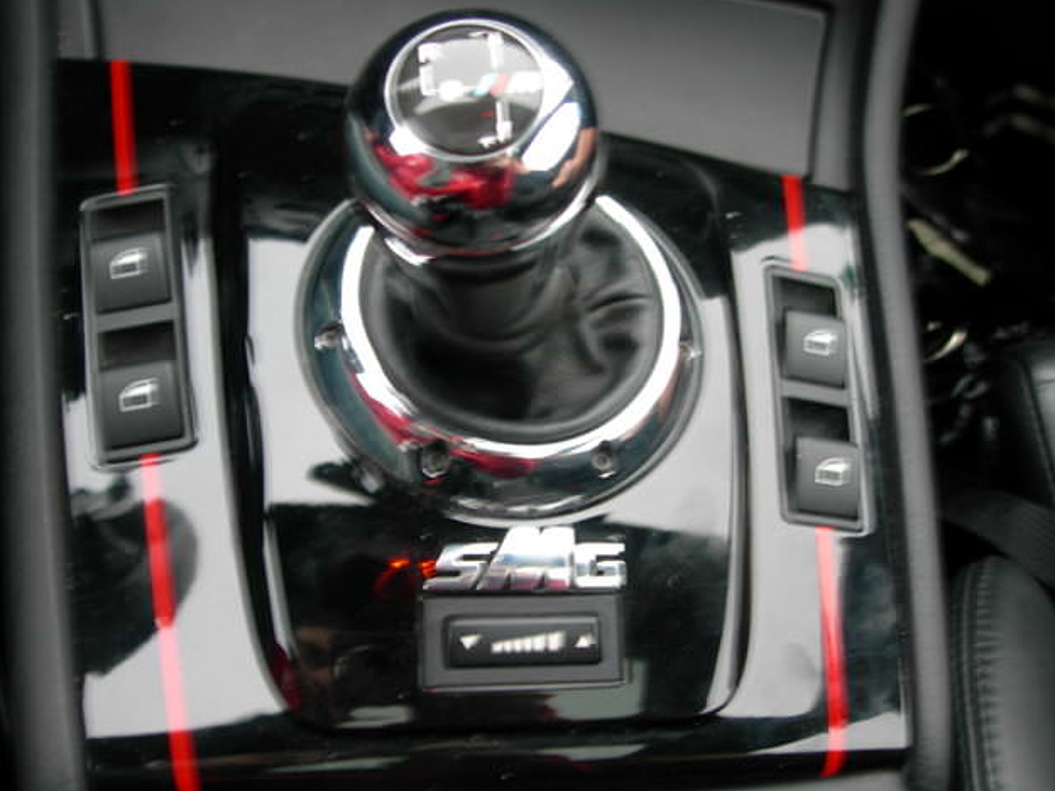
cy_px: 387
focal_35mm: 39
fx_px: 1189
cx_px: 517
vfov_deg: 36.8
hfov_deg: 47.9
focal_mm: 7.8
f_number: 2.8
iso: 50
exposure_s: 1/16.5
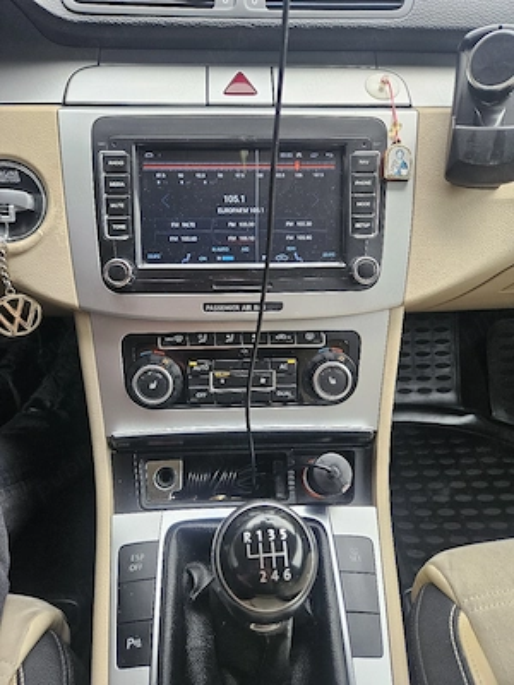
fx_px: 455
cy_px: 342
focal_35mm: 23
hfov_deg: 58.9
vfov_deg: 73.9
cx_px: 257
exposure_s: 1/370
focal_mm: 5.4
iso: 250
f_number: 1.8
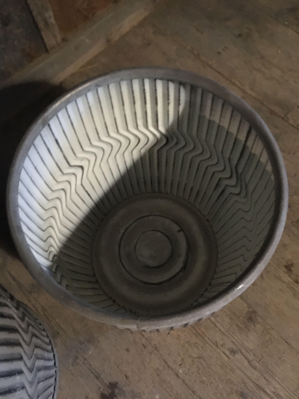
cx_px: 150
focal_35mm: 29
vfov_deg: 61.7
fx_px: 334
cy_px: 200
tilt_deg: -66.6
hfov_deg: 48.2
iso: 320
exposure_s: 1/17
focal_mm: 4.15
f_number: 2.2
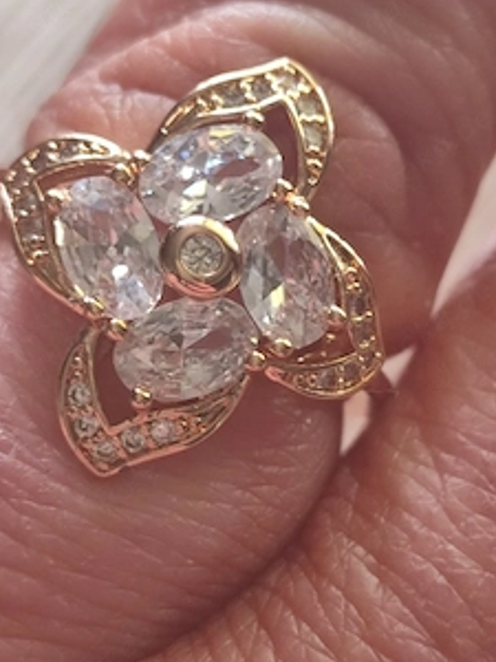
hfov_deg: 43.8
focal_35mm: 32
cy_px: 353
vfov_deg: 56.8
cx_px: 306
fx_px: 611
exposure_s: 1/33
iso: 200
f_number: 1.89
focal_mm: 5.89
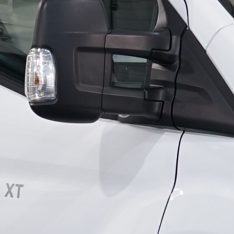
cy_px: 92
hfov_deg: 4.9
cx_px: 0
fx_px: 2746
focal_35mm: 359
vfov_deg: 4.9
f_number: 5.6
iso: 400
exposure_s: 1/25
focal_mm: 50
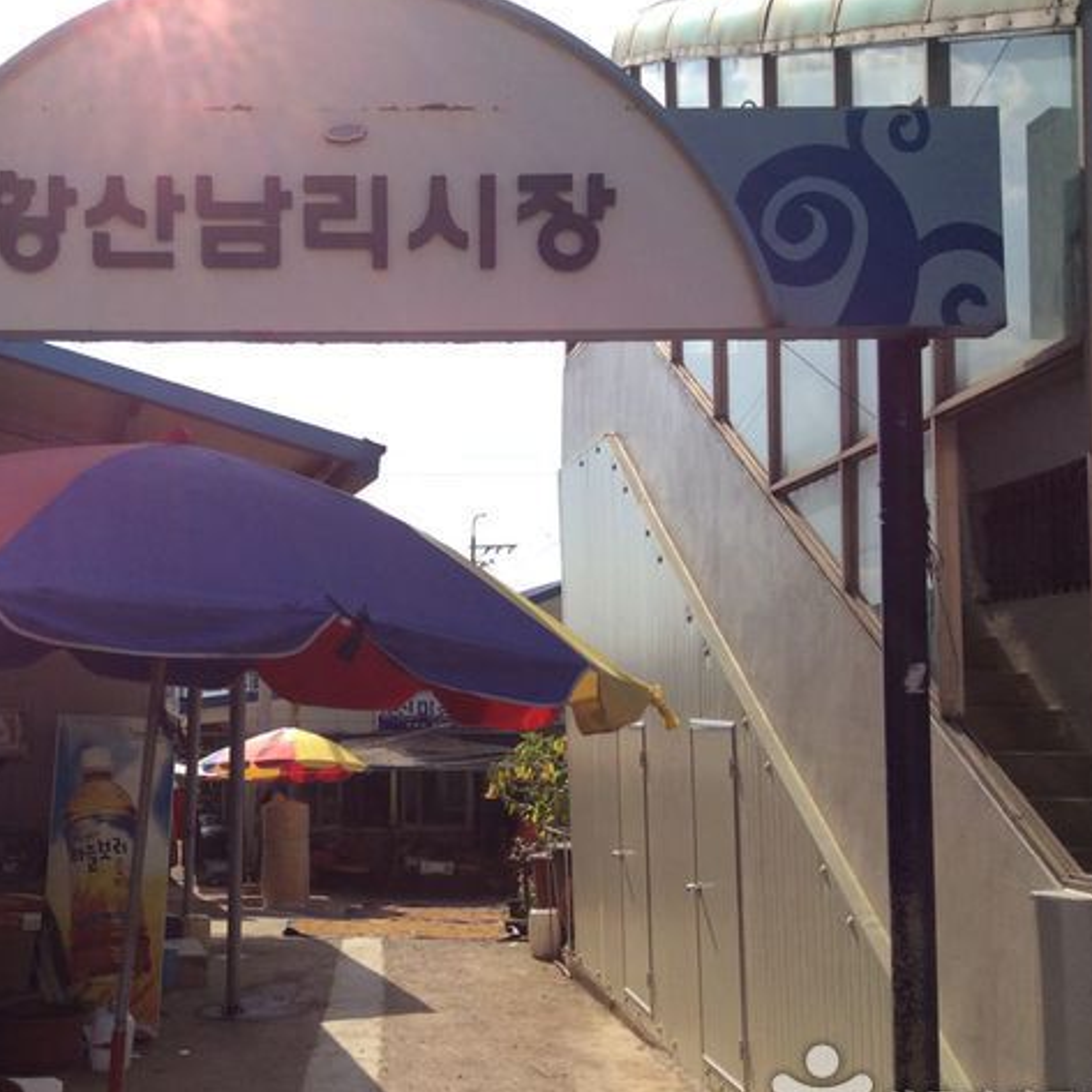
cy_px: 591
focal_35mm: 43
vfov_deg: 39.1
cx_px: 345
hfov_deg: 38.6
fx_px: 1535
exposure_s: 1/1908
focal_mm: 3.3
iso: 32
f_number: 2.4
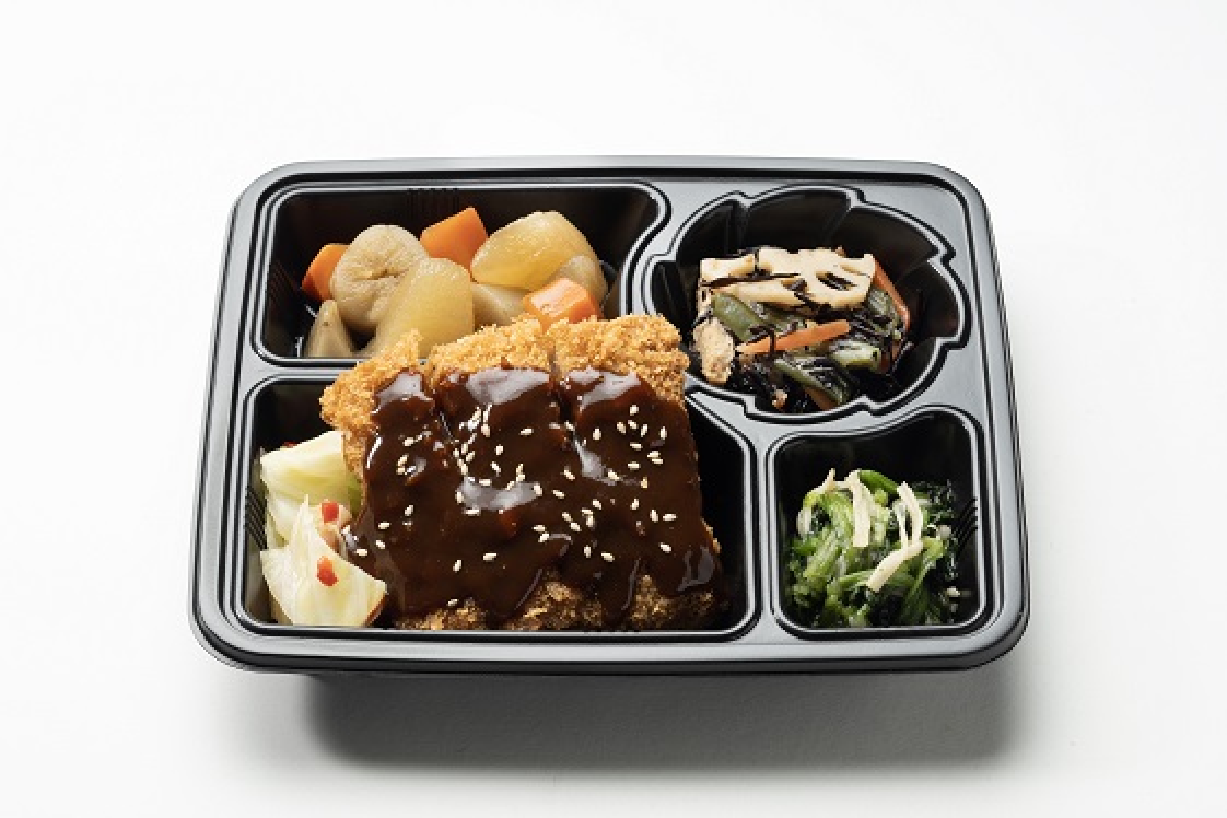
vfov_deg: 15.2
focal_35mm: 90
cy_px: 409
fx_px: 3067
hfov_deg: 22.6
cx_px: 614
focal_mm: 90
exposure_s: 1/60
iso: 160
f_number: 18
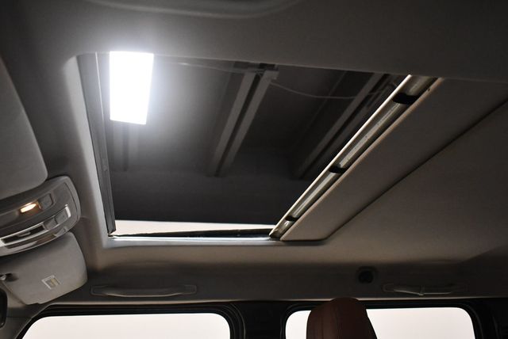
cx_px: 254
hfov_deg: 53.1
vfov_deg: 36.9
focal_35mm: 36
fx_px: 508
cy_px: 170
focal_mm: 18
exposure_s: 1/125
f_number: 3.5
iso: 2000
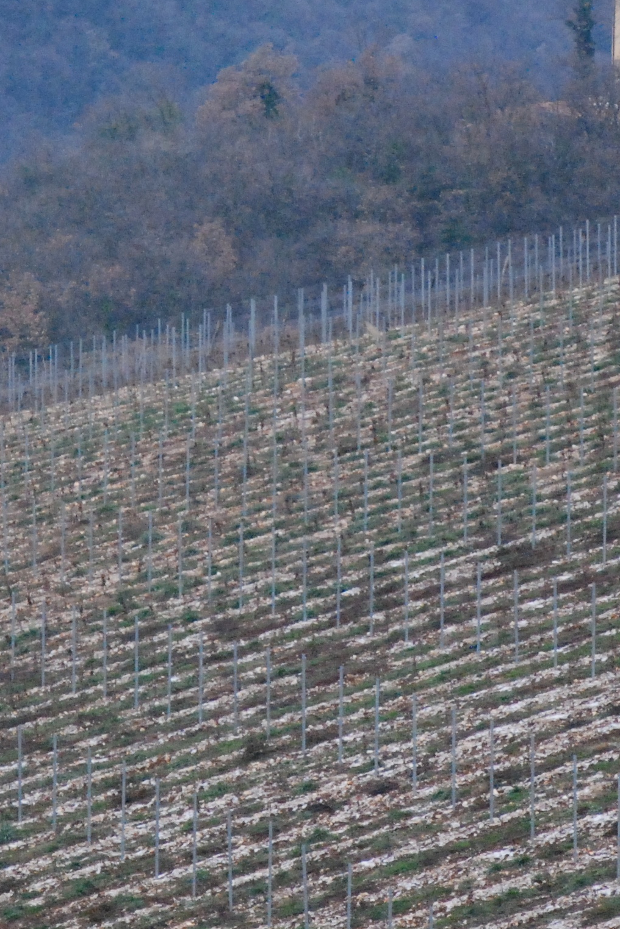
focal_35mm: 351
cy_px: 279
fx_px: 9067
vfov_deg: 5.9
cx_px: 234
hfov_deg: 3.9
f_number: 5.6
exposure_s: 1/320
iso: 1600
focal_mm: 92
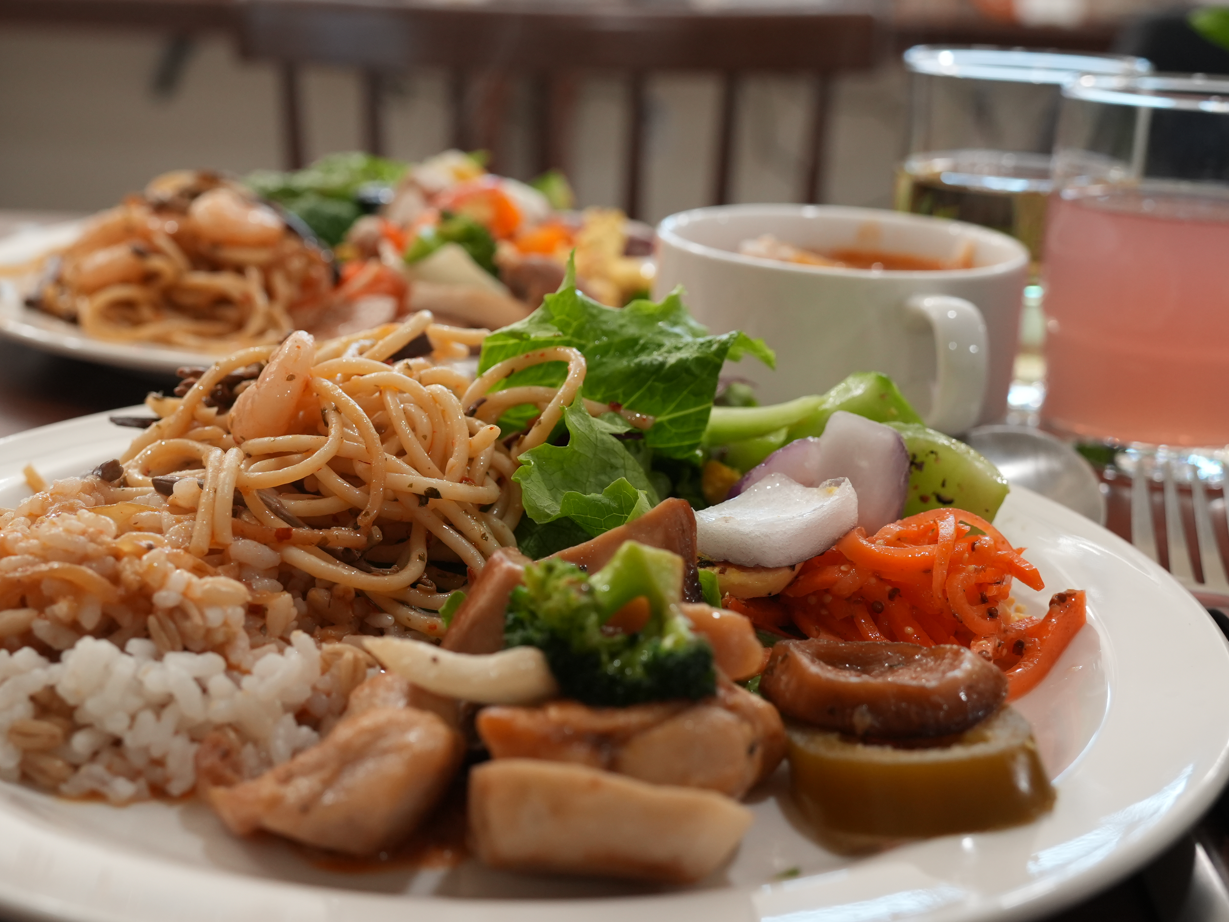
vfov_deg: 31.5
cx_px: 538
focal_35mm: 46
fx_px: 1633
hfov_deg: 41.2
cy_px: 466
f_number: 5
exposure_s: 1/80
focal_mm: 28
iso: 1000
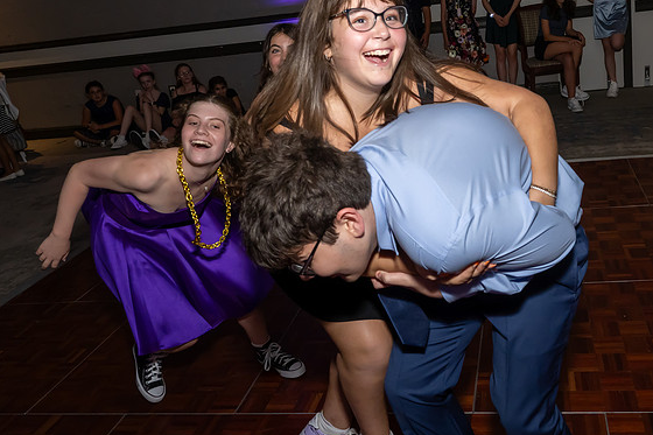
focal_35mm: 33
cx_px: 430
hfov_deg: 56.1
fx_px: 598
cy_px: 152
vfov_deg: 39.6
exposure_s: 1/250
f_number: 7.1
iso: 1250
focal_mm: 17
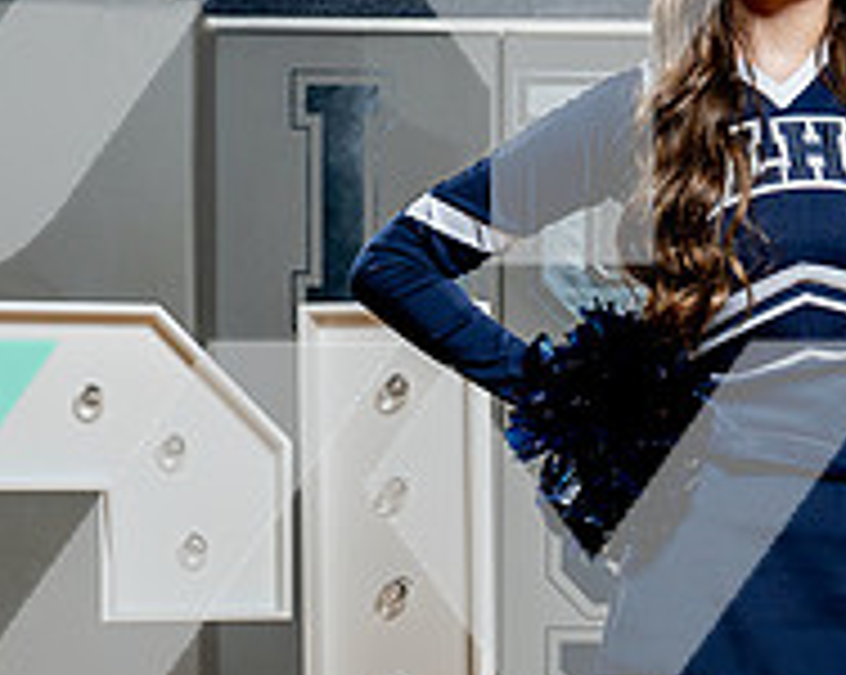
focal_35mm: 141
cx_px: 592
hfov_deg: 13.6
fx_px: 3527
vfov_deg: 10.9
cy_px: 638
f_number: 5.6
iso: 250
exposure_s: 1/250
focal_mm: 39
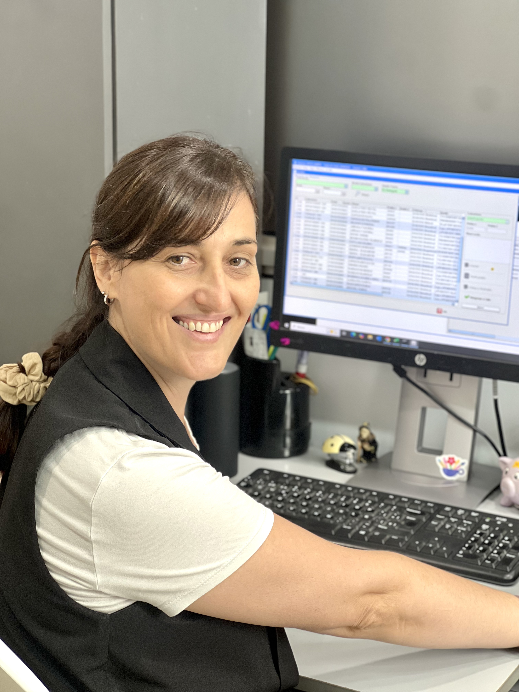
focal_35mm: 77
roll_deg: -0.8
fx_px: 1539
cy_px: 346
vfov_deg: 25.3
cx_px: 260
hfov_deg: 19.1
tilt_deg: -13.7
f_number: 2.8
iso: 160
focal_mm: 9
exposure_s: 1/50
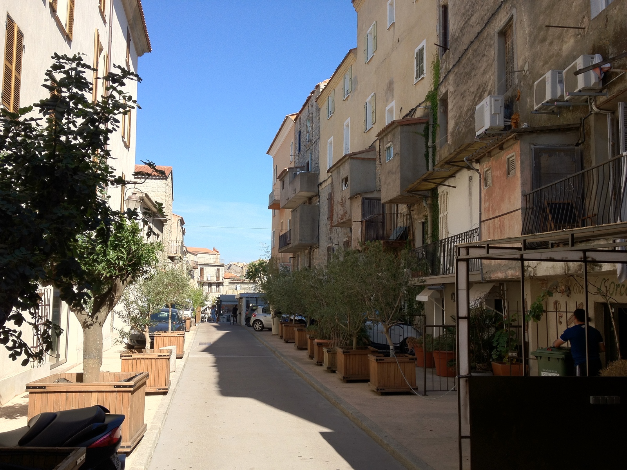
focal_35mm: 35
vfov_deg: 40.7
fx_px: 634
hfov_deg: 52.6
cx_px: 314
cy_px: 235
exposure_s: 1/1227
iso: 64
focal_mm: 4.28
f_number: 2.4
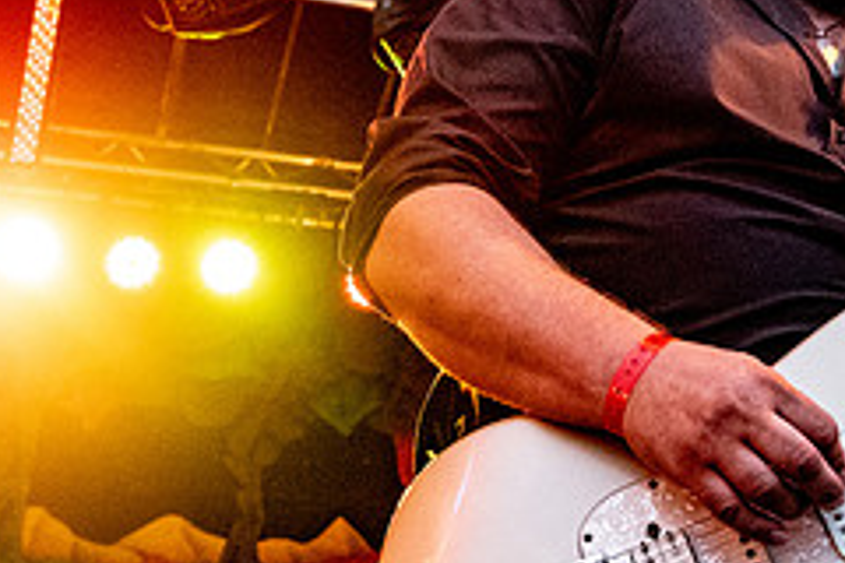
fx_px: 1737
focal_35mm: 74
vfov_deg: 18.3
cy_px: 120
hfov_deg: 26.3
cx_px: 781
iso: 8000
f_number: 5.6
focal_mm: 24
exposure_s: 1/1000
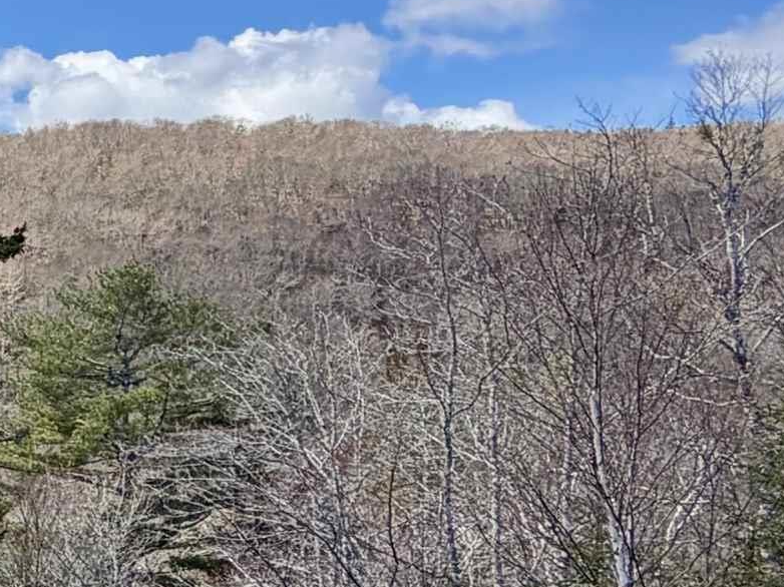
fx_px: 1245
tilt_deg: -1.5
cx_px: -663
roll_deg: +0.3
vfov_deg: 26.5
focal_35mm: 55
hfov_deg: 21.3
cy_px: 306
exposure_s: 1/770
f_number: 2.2
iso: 32
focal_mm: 2.22
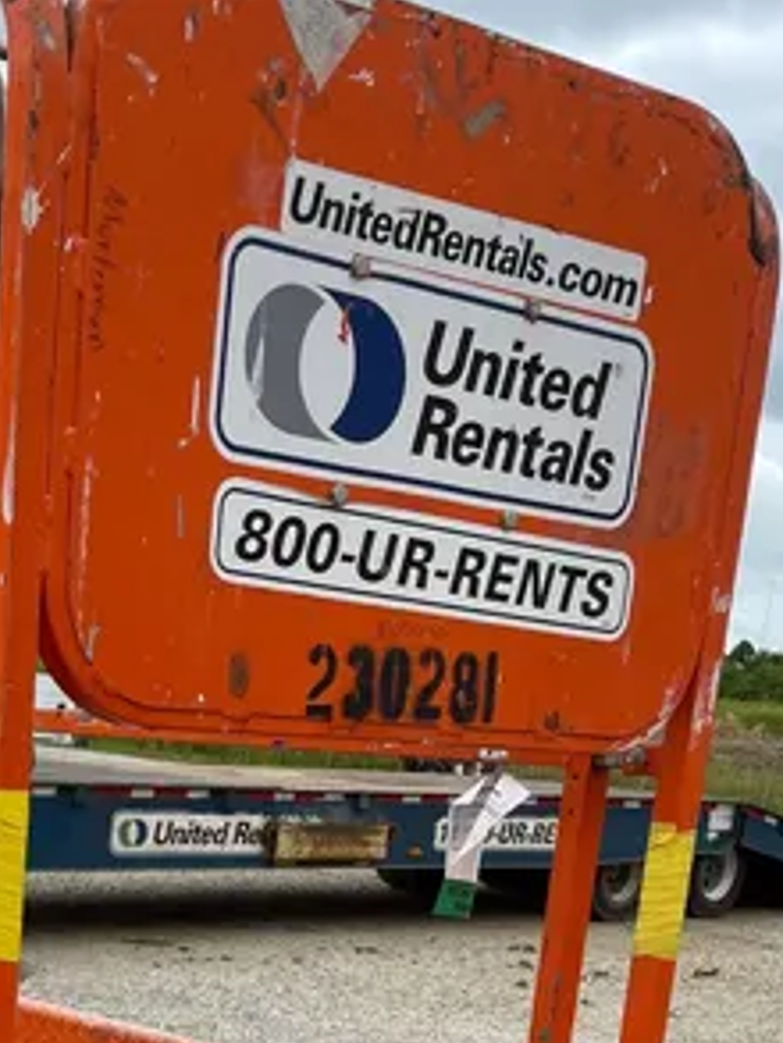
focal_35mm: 65
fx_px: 1959
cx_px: 4
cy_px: 1301
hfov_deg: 21.8
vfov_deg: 26.1
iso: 32
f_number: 1.6
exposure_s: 1/1366
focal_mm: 4.2
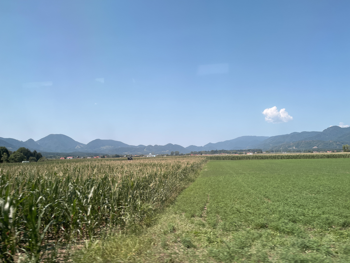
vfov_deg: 53.1
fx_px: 263
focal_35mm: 26
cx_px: 175
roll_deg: +2.9
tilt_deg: +4.7
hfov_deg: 67.3
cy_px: 132
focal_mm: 5.1
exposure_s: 1/428
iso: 50
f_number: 1.6
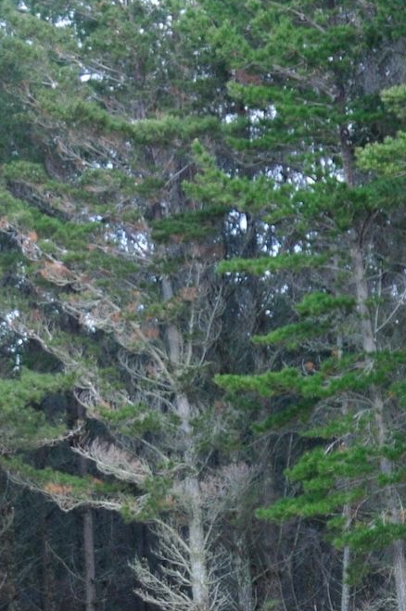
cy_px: 836
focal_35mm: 201
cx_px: 420
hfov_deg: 6.8
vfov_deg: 10.0
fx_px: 3407
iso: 400
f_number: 5.6
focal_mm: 46
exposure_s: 1/200
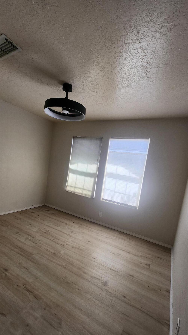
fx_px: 142
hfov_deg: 67.1
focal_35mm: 16
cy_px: 182
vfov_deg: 99.1
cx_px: 90
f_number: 2.2
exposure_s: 1/60
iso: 80
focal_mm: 1.74
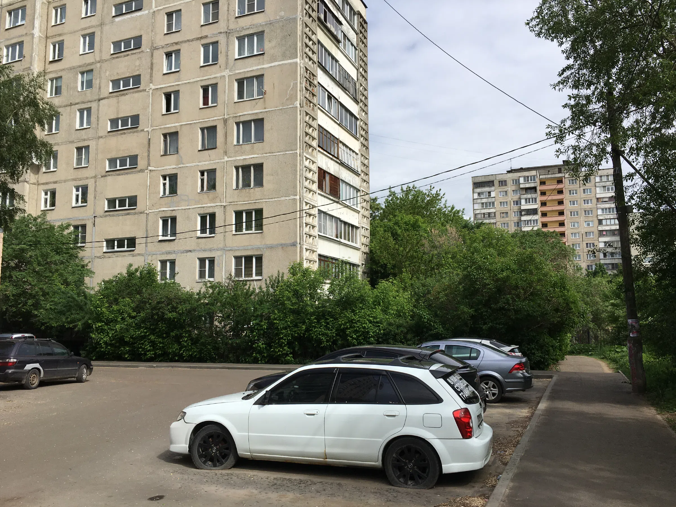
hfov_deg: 61.7
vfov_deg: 48.2
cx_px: 338
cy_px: 254
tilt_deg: +5.6
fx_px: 566
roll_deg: -1.1
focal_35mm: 29
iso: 25
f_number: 2.2
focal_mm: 4.15
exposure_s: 1/2331
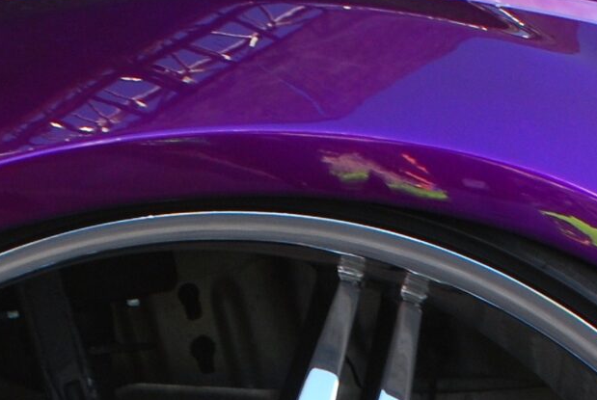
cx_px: 287
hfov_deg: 8.3
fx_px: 4120
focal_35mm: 248
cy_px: 783
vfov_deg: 5.5
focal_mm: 40
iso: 220
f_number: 8
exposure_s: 1/30
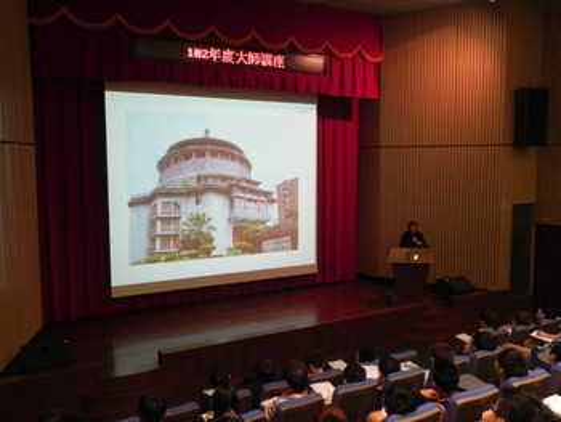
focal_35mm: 37
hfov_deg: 50.1
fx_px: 600
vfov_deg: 38.7
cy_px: 211
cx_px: 280
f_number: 3.2
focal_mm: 6.6
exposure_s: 1/29.2
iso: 400
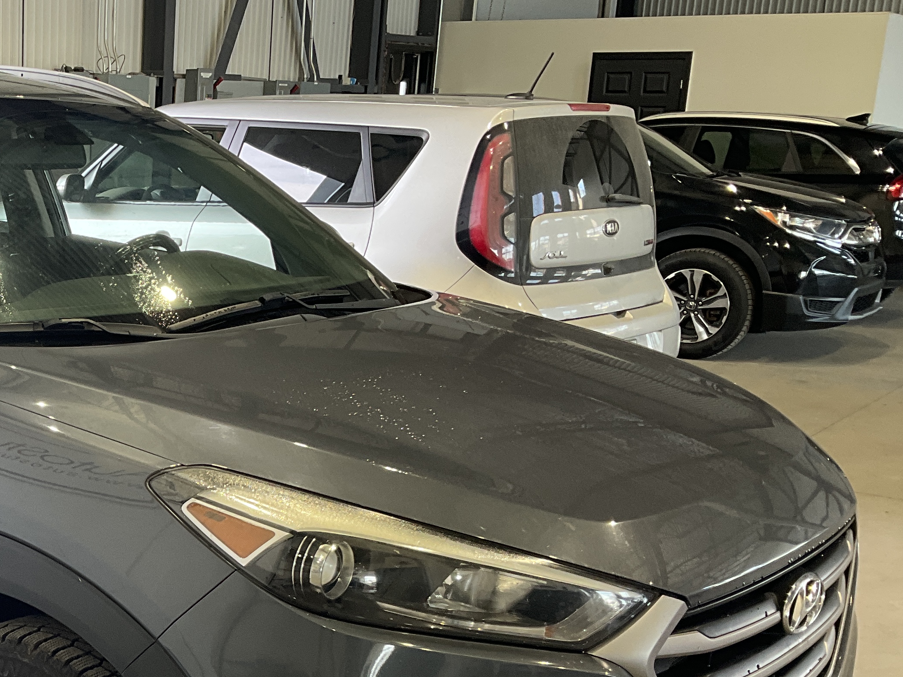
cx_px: 44
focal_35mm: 56
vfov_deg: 25.7
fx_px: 1461
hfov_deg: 32.2
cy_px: 533
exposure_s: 1/60
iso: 50
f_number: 1.8
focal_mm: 3
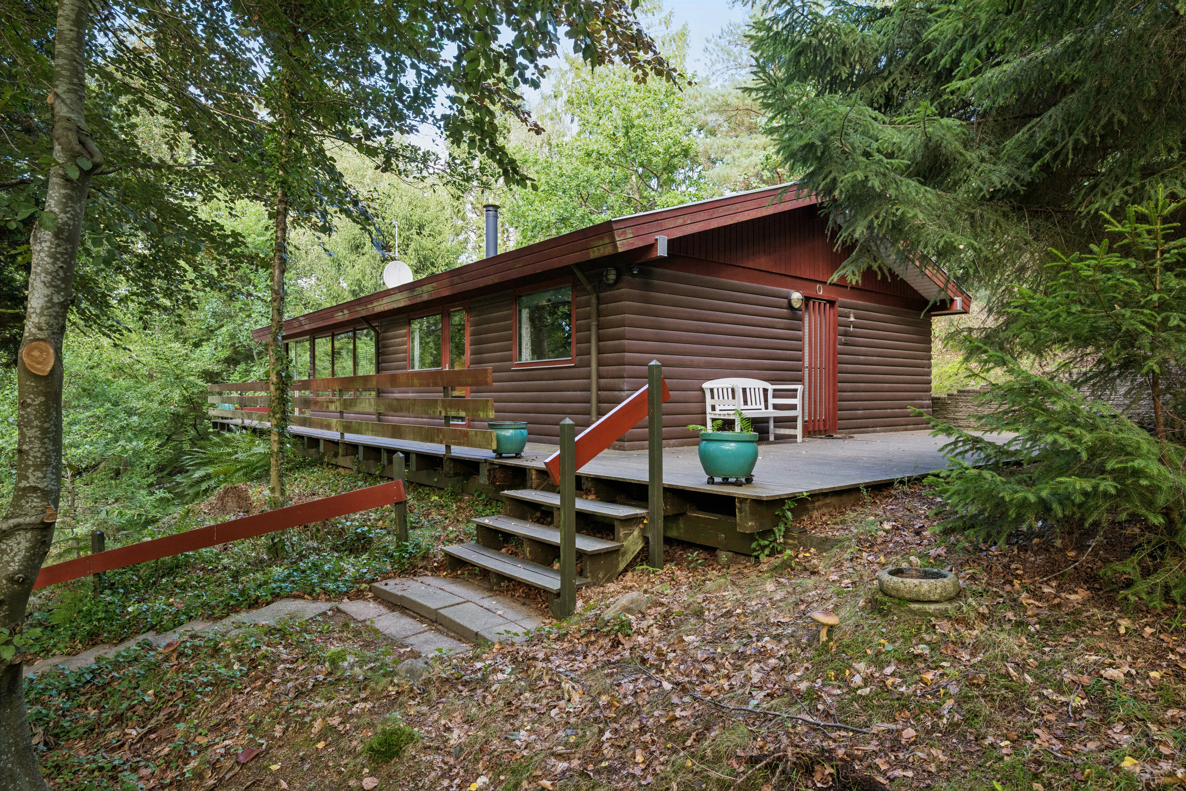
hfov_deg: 82.6
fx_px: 675
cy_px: 396
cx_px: 593
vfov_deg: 60.7
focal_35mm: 20
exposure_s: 1/50
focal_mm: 20.5
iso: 400
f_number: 8
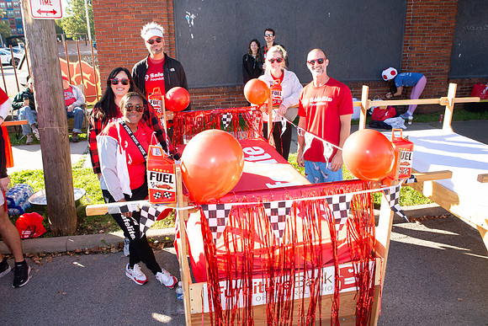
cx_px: 226
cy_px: 153
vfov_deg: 46.9
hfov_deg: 66.0
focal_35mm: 28
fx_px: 375
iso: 500
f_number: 6.3
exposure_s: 1/200
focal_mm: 24
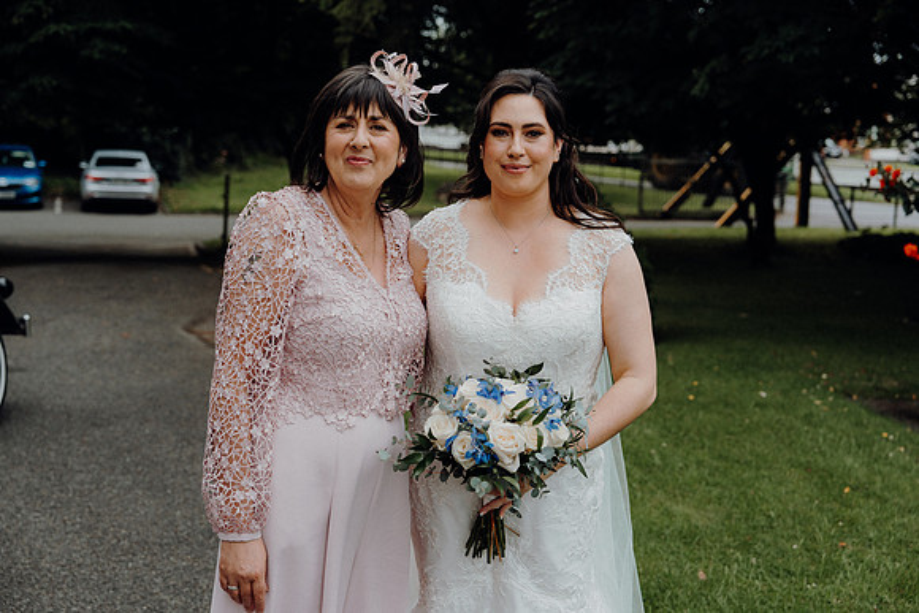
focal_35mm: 48
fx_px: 1226
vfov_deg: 28.1
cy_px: 306
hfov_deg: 41.1
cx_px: 460
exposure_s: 1/200
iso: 320
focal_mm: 48
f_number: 3.5
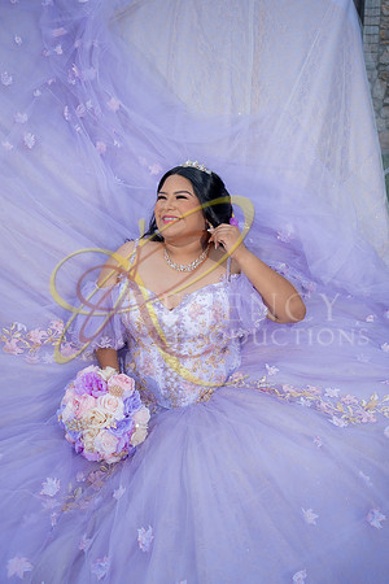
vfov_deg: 61.9
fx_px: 486
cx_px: 194
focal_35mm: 30
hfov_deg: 43.6
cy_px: 292
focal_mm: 20
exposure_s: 1/800
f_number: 2.8
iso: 125
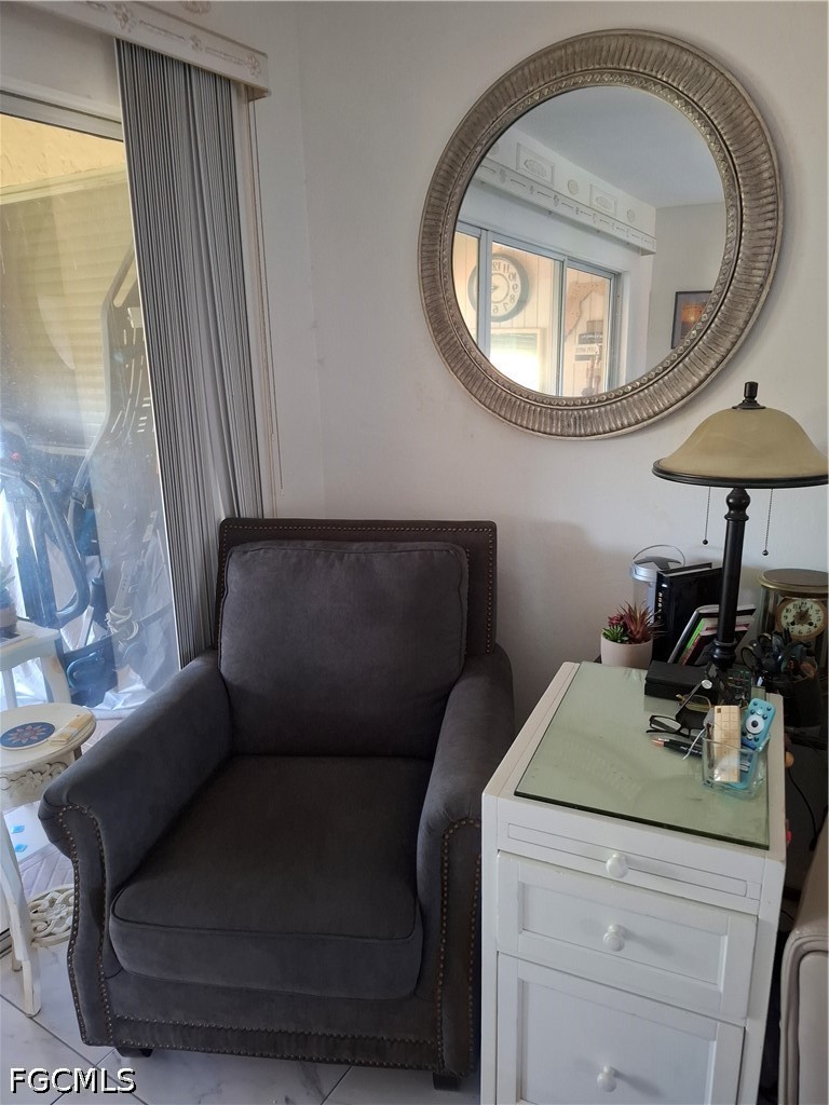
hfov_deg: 58.9
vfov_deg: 73.9
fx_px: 734
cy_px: 552
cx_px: 414
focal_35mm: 23
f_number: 1.8
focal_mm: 5.54
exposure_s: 1/24
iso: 500
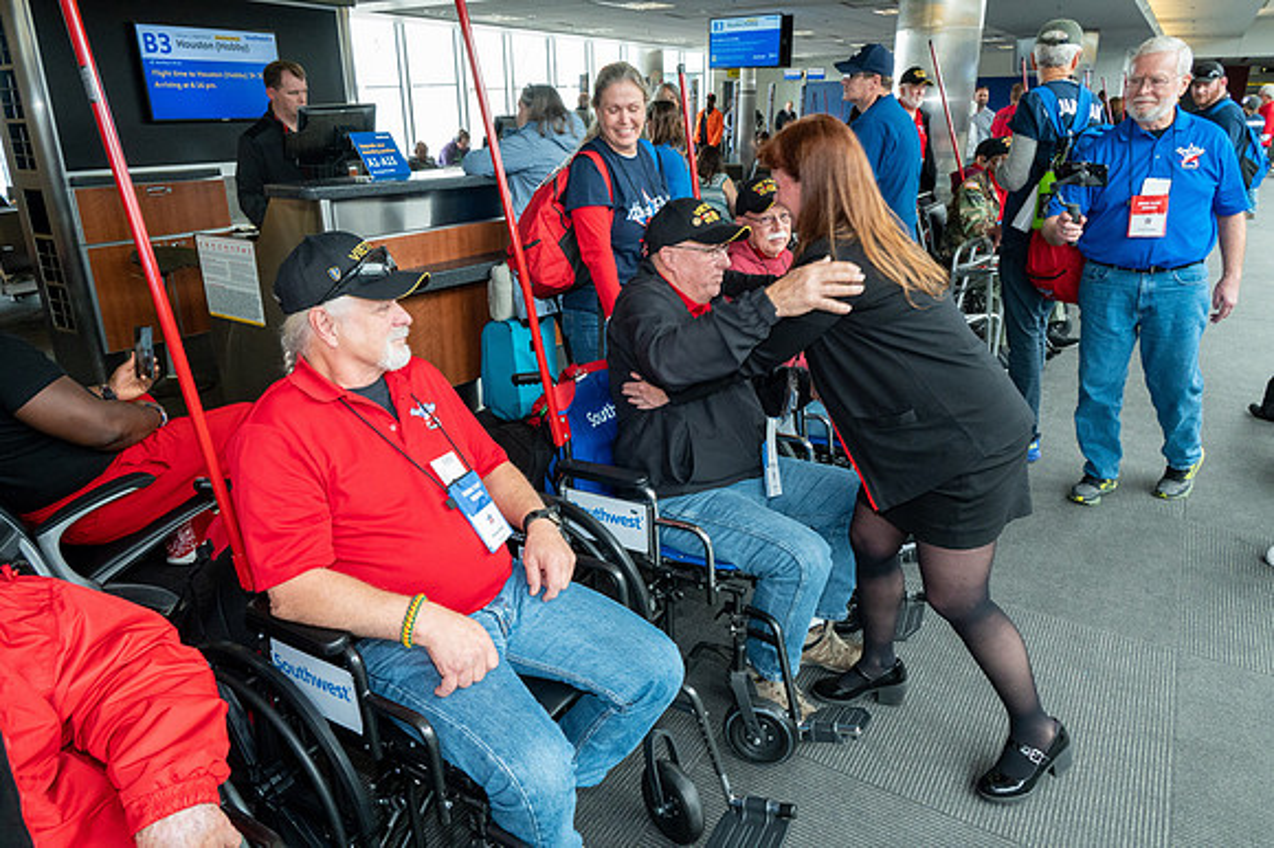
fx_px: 849
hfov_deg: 73.8
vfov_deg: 53.1
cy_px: 424
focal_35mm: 24
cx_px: 637
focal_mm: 24
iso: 4500
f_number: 11
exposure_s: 1/80
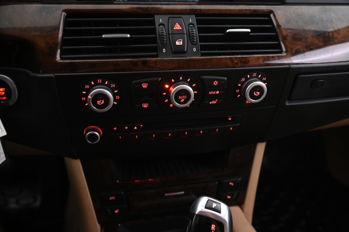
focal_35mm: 34
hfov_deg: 55.8
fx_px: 329
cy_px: 116
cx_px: 174
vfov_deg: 38.8
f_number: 4
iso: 2000
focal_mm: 34
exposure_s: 1/10
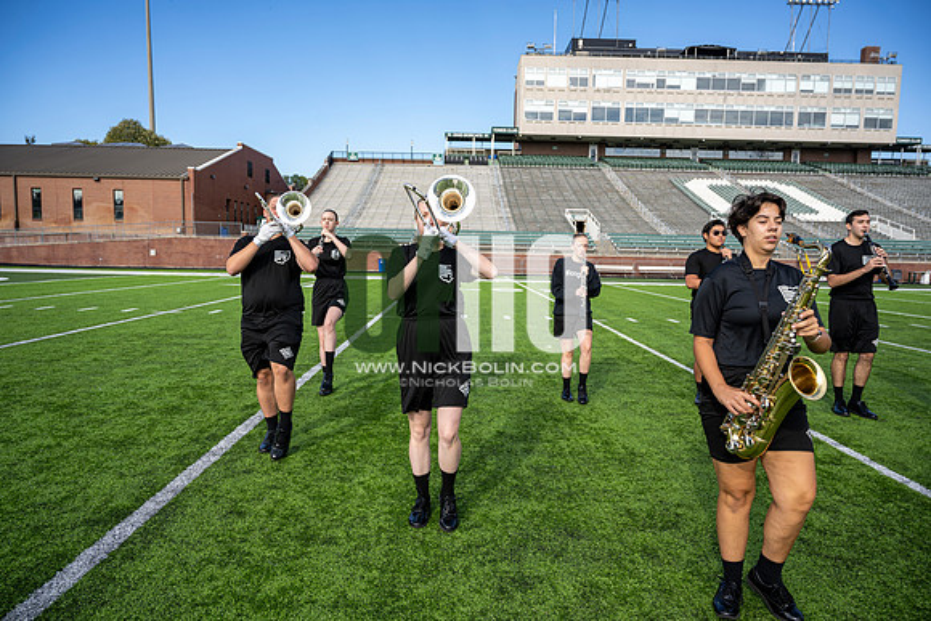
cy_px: 310
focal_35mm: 24
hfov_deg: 73.7
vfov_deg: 53.2
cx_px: 466
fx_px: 621
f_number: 4.5
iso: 80
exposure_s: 1/250
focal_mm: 24
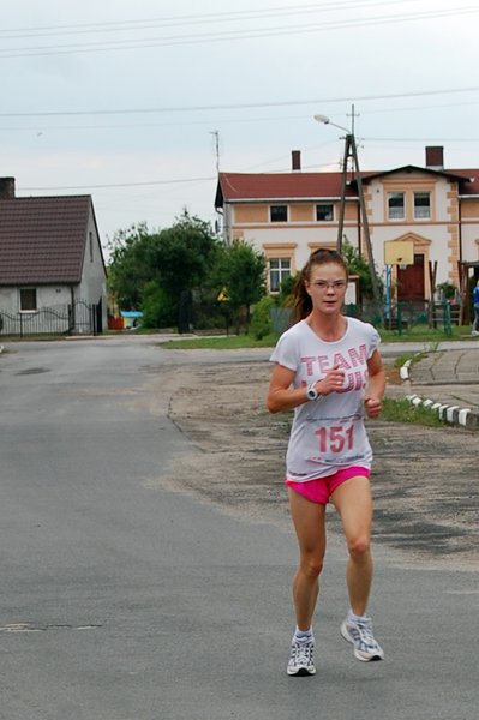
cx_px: 240
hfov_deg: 16.5
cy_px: 360
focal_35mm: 82
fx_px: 1649
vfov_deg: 24.6
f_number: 7.1
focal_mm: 55
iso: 200
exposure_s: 1/200
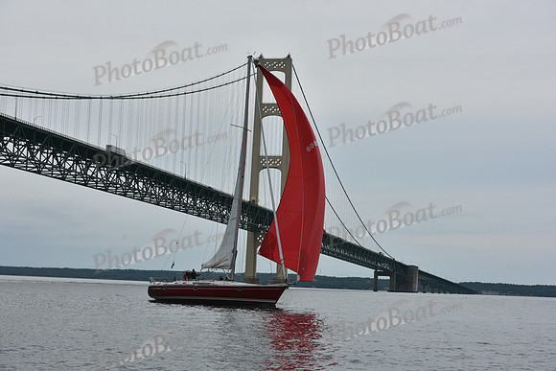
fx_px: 1081
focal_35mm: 70
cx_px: 278
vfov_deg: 19.5
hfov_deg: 28.8
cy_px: 186
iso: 250
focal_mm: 70
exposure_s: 1/800
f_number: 9
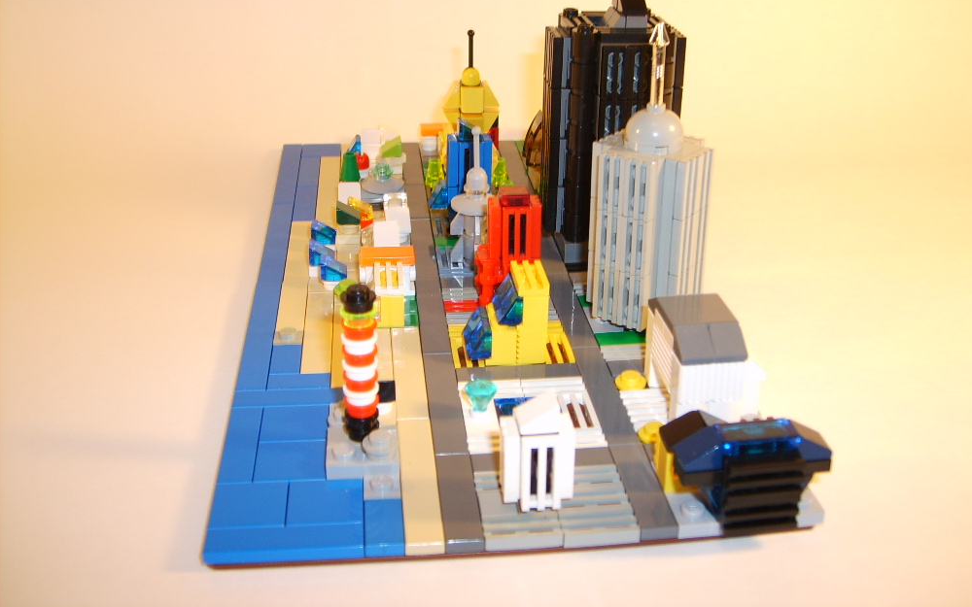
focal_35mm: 38
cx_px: 495
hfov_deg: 51.5
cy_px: 242
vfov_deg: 33.5
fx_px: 1007
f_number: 2.8
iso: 50
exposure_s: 1/30
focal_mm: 5.8
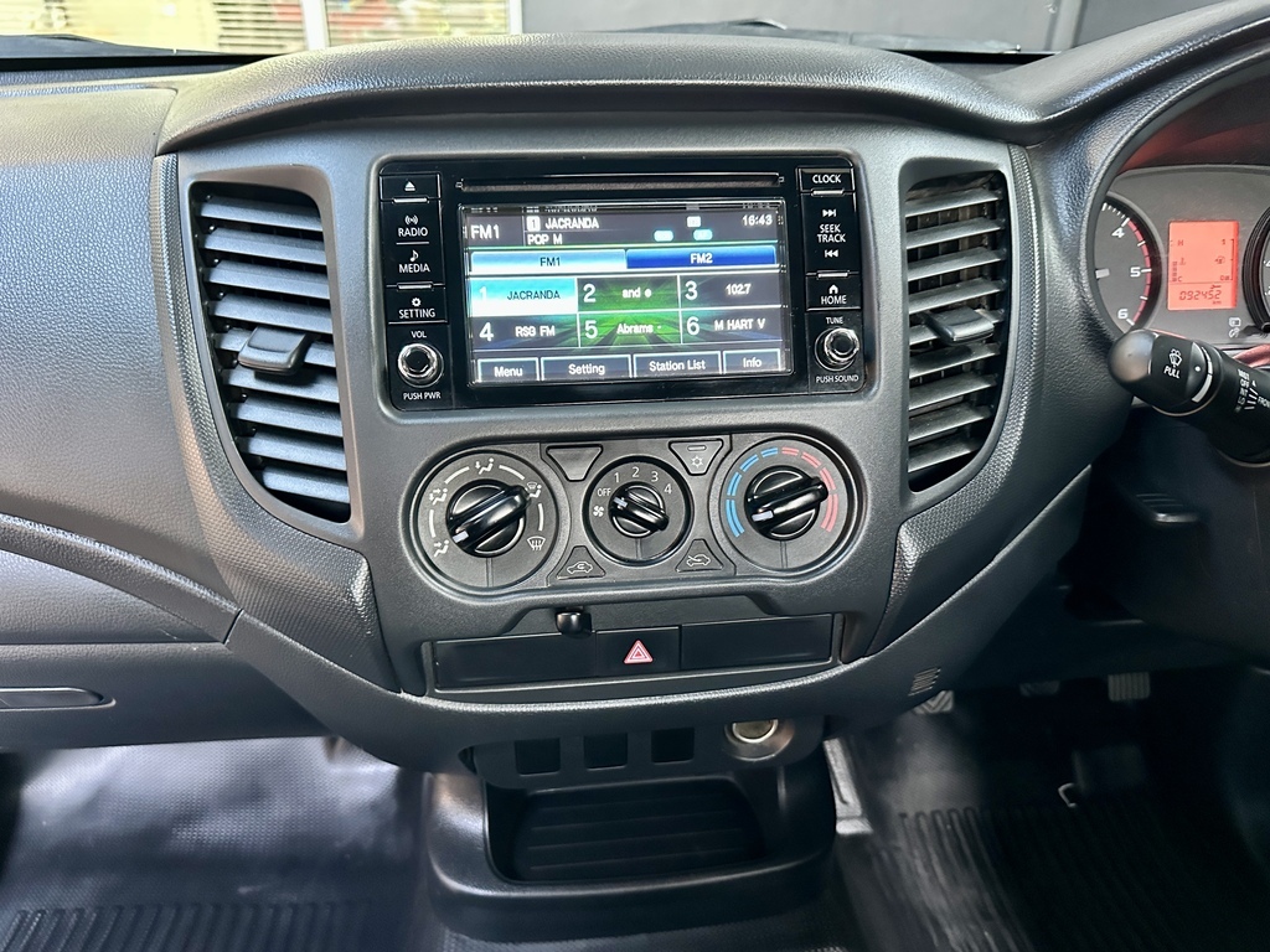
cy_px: 476
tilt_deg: -28.8
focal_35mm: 24
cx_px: 635
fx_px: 881
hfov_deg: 71.6
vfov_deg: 56.8
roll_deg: -2.0
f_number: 1.78
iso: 1000
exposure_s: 1/47
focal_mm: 6.86
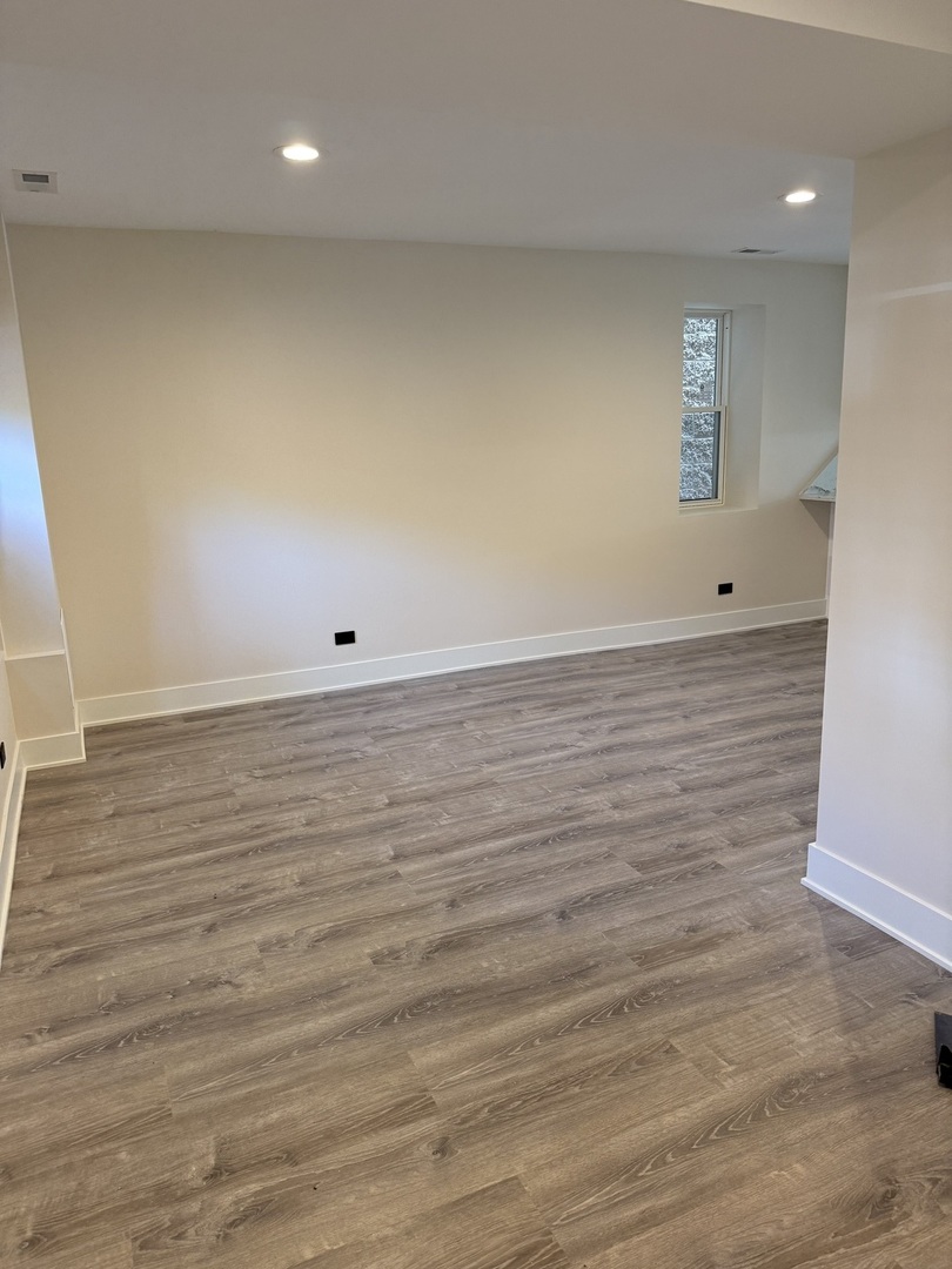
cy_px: 634
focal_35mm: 24
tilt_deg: -12.8
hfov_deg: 56.8
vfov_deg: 71.6
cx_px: 476
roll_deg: +0.4
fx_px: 880
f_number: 1.78
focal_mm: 6.76
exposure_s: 1/60
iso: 200
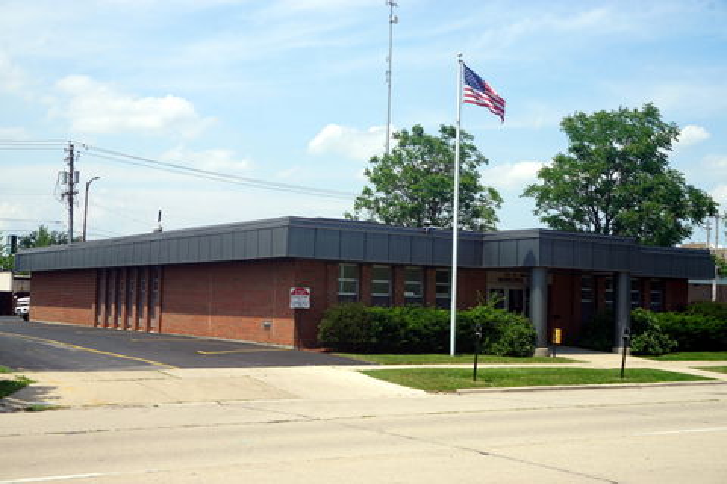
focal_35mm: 48
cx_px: 364
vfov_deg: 28.1
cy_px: 242
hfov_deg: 41.1
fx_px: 969
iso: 100
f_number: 11
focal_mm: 32
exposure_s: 1/125
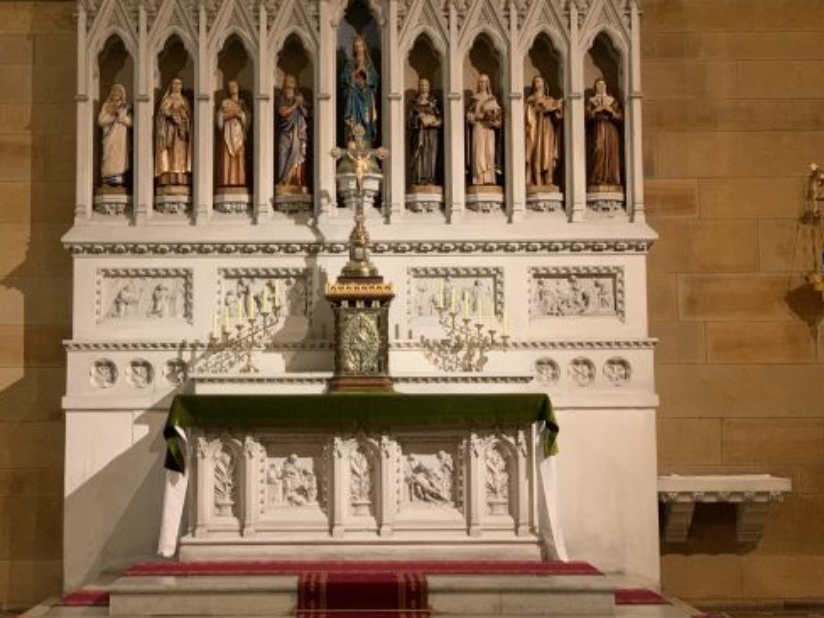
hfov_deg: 30.2
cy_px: 245
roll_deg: +0.1
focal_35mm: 64
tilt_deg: +7.4
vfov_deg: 22.9
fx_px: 1523
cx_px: 351
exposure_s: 1/33
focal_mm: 6
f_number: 2.4
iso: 400
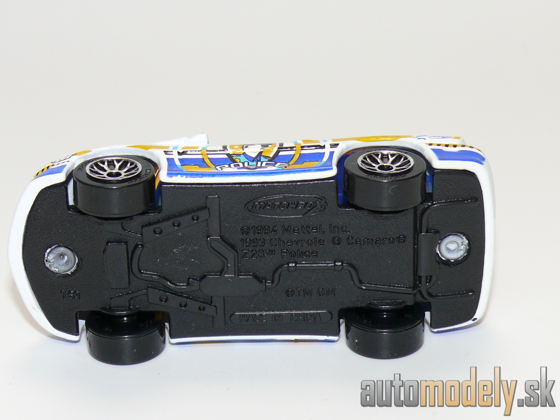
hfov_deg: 17.0
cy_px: 210
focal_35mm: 116
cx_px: 280
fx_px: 1877
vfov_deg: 12.8
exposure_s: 1/30
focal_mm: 14.3
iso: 100
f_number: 4
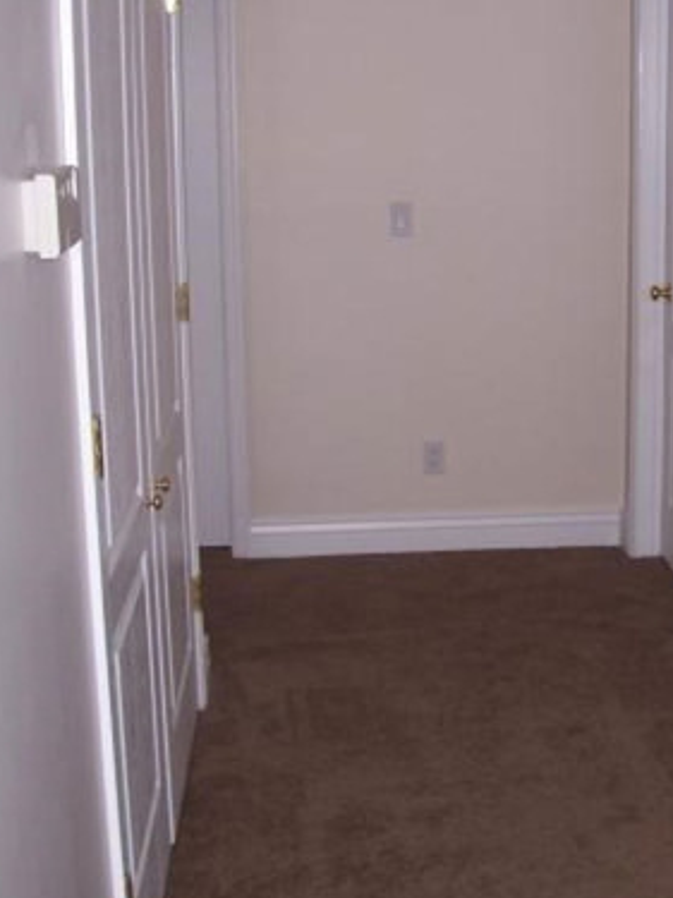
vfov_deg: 33.1
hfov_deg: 24.9
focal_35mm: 58
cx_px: 520
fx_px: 1504
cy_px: 359
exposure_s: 1/60
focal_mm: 5.6
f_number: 2.7
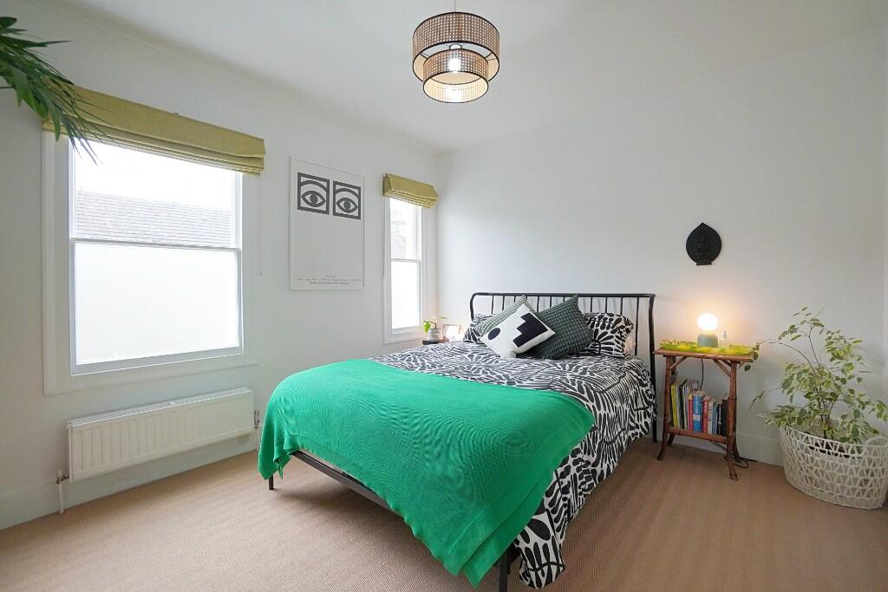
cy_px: 296
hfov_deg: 100.4
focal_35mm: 15
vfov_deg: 77.3
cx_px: 444
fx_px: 370
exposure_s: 1/160
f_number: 4
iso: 800
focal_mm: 10
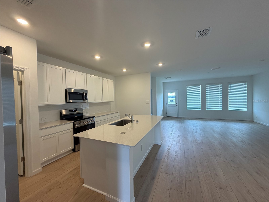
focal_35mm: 14
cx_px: 134
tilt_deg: -0.4
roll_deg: +1.8
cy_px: 101
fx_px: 109
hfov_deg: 102.1
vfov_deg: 85.7
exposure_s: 1/120
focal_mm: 2.22
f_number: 2.2
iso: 160
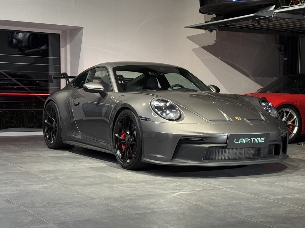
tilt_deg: -3.9
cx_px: 177
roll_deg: -1.1
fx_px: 564
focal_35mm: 64
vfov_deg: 22.9
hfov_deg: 30.2
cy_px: 131
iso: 125
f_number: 1.78
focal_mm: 6.76
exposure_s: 1/54
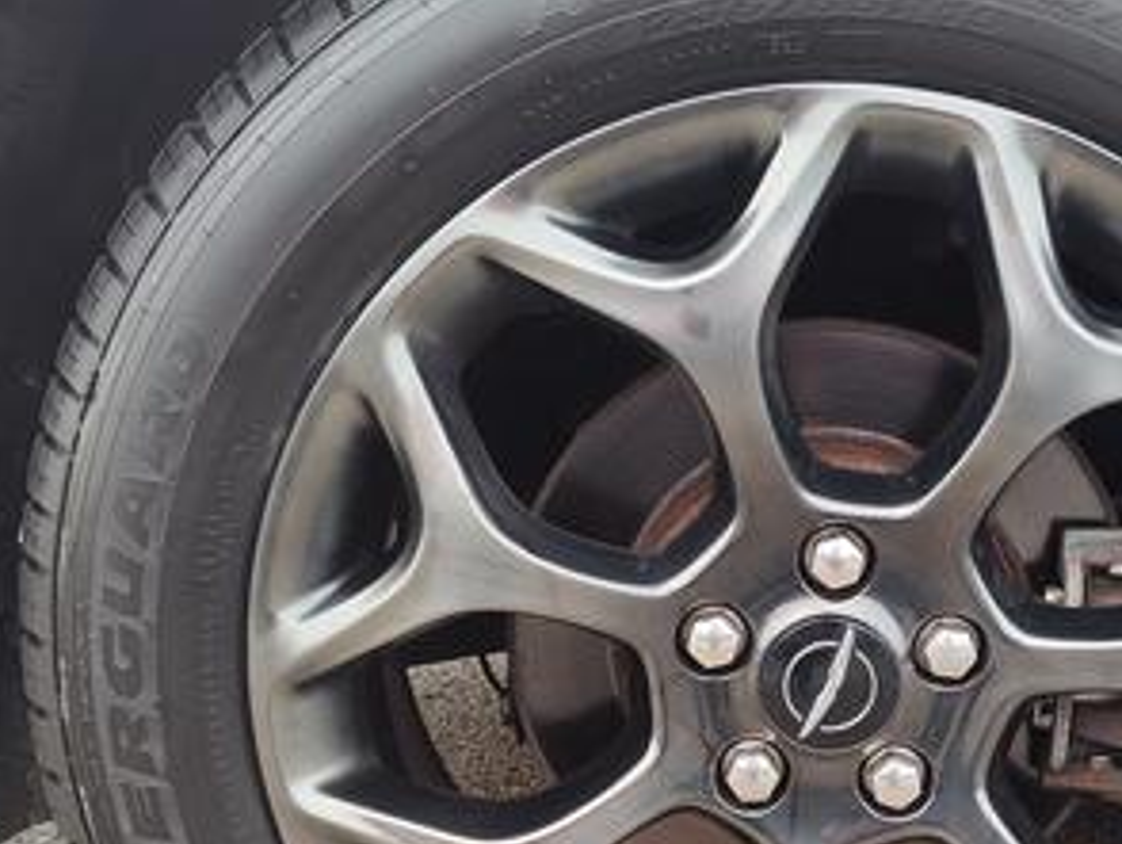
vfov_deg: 28.6
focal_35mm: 50
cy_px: 665
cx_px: 821
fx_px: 1622
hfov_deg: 37.4
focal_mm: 5.56
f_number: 1.88
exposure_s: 1/196
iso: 100
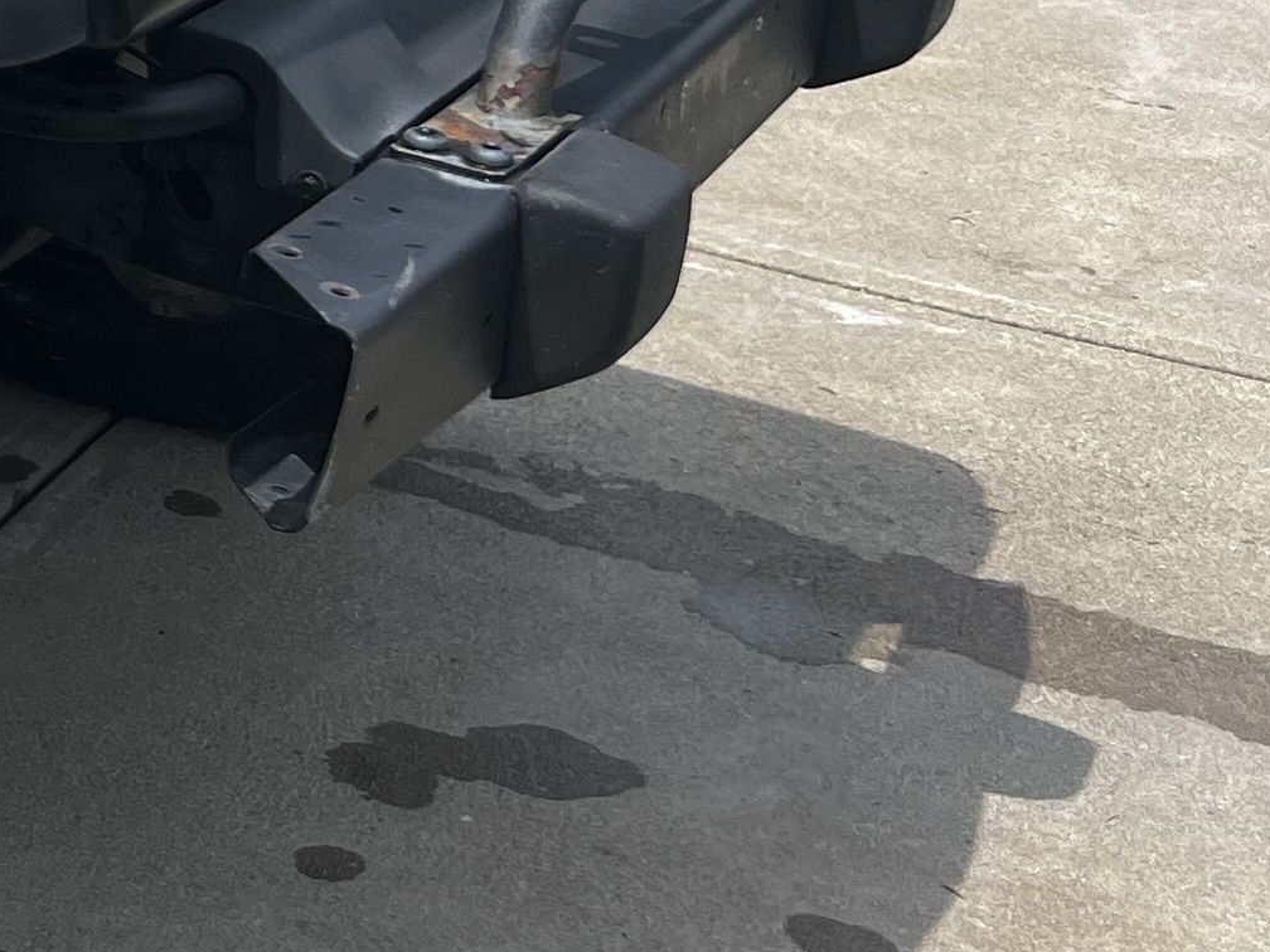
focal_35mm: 104
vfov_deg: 13.5
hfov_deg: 15.4
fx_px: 3816
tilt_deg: -12.5
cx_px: -1235
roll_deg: -0.4
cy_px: -394
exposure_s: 1/2299
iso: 50
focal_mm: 5.7
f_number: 1.5
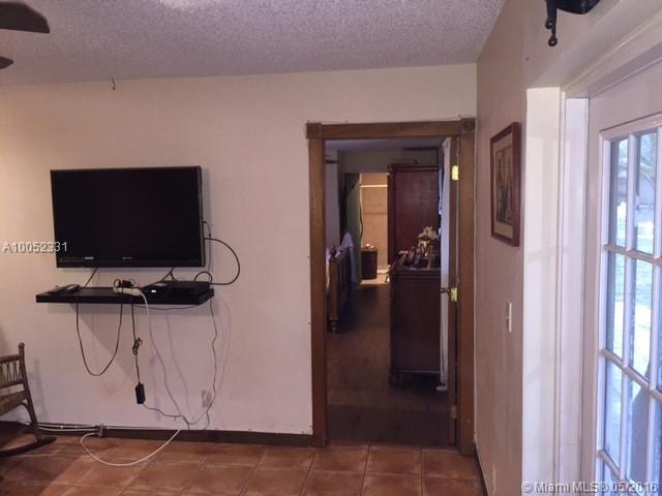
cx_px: 331
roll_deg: +0.3
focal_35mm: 29
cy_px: 248
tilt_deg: -4.4
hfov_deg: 61.7
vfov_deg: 48.2
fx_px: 555
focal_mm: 4.15
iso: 250
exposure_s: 1/16
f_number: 2.2
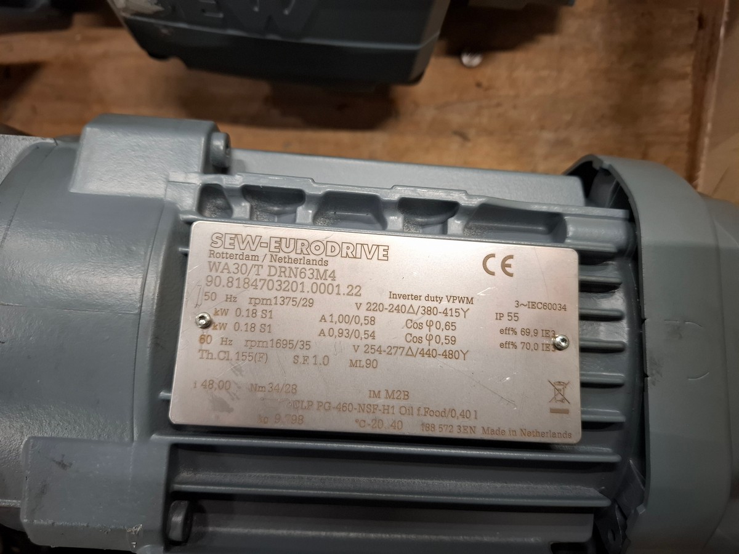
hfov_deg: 73.9
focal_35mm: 23
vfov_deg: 58.9
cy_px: 277
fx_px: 491
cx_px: 370
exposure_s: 1/33
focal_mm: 5.54
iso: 320
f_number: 1.8
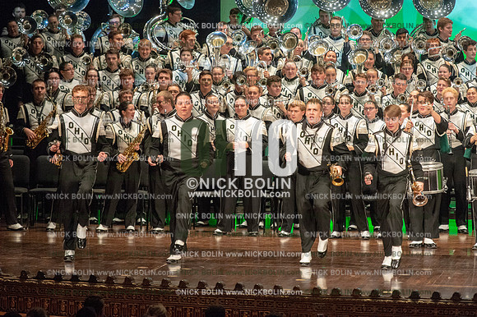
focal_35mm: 210
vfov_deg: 6.5
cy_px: 158
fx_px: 2781
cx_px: 238
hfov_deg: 9.8
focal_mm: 210
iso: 8000
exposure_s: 1/320
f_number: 5.6
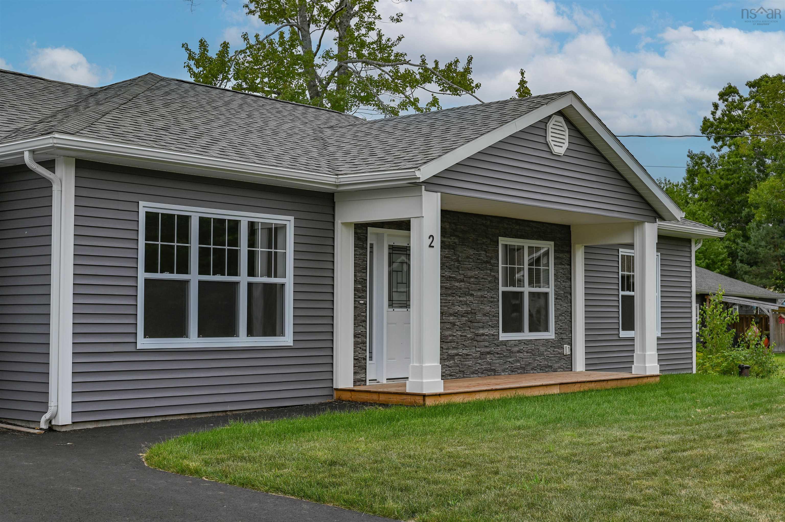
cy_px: 261
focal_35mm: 50
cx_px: 392
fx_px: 1089
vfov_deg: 26.9
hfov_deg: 39.6
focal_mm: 50
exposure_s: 1/400
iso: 100
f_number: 7.1
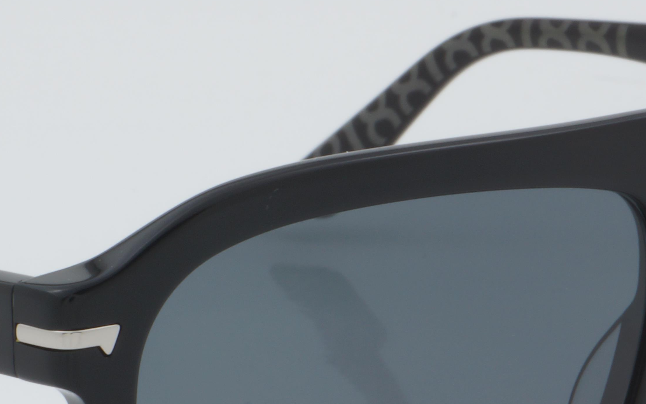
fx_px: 3644
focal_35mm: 207
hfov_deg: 10.1
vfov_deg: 6.3
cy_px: 361
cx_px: 303
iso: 100
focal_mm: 50
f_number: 32
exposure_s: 1/3
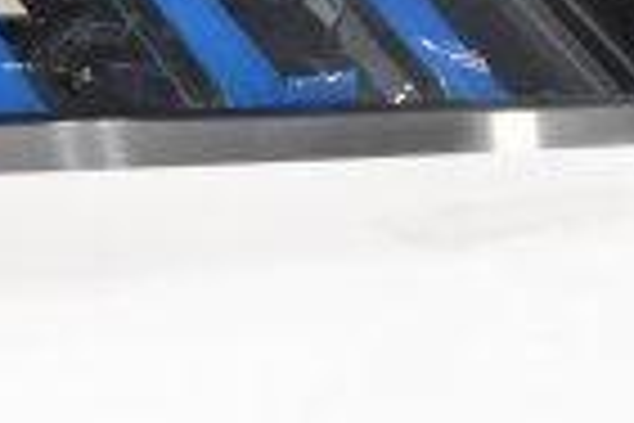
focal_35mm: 117
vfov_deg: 11.4
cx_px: -656
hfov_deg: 14.4
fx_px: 2060
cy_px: -128
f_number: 8
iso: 6400
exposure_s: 1/250
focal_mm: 18
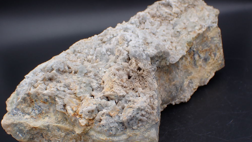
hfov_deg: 35.4
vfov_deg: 20.4
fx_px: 394
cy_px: 83
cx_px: 126
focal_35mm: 59
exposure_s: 1/250
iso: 100
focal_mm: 9.65
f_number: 4.5
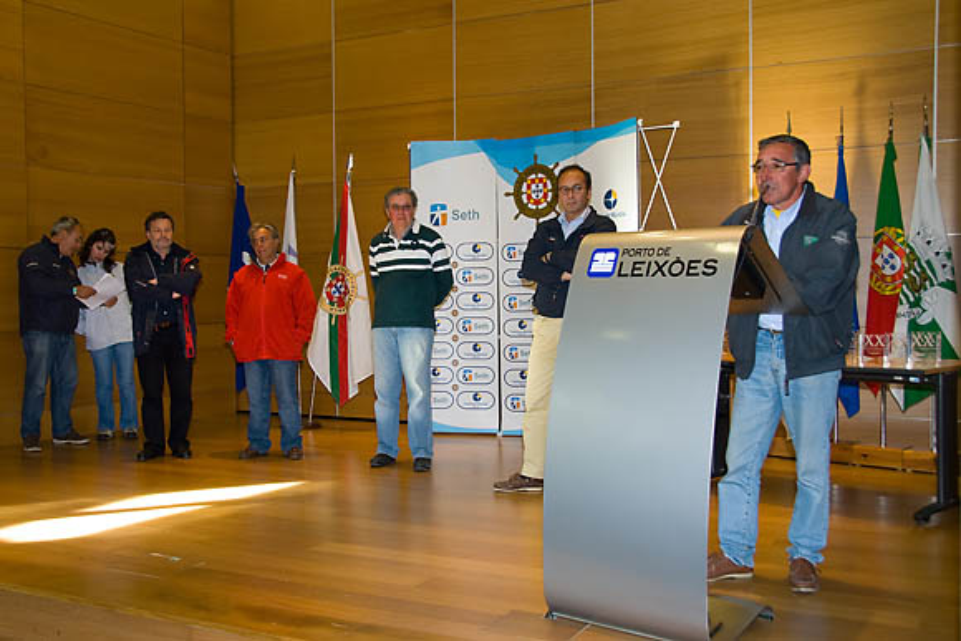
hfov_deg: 57.2
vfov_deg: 40.0
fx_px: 881
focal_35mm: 33
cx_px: 480
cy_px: 320
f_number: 5
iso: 200
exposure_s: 1/15
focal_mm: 22
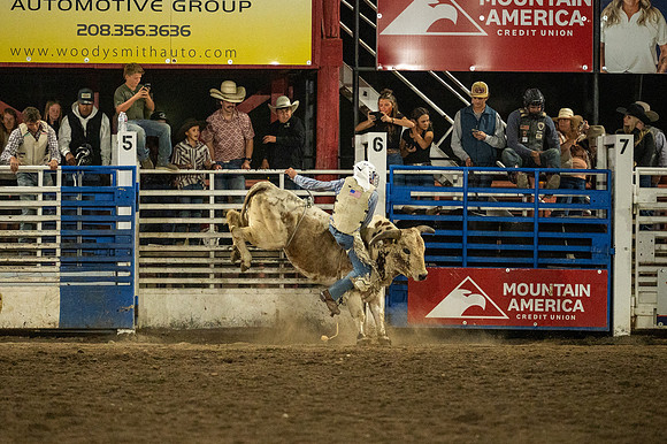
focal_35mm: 226
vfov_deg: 6.1
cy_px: 270
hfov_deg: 9.1
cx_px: 284
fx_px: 4180
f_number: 2.8
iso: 5000
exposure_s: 1/640
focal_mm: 160
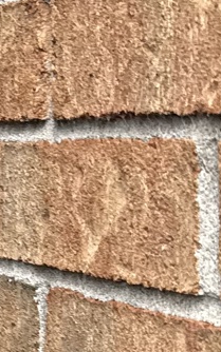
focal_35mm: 134
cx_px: -454
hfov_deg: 8.2
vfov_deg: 15.6
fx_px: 1290
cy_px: 185
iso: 64
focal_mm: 6.76
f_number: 1.78
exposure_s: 1/121
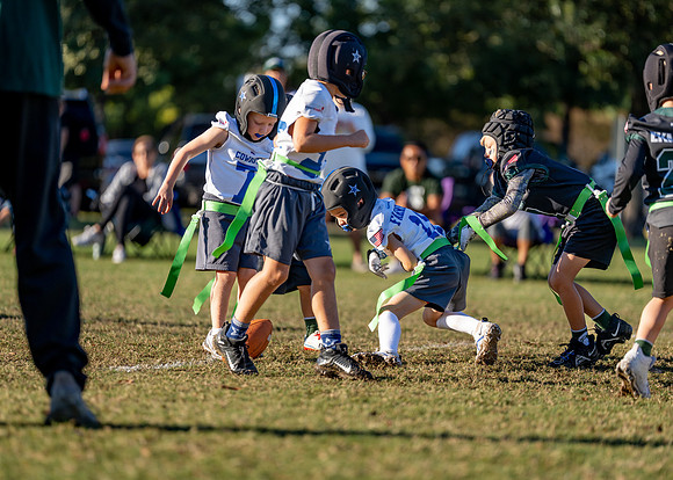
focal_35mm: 210
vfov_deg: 6.9
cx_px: 336
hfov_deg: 9.6
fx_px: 4005
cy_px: 240
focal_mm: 200
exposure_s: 1/1250
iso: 160
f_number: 2.8
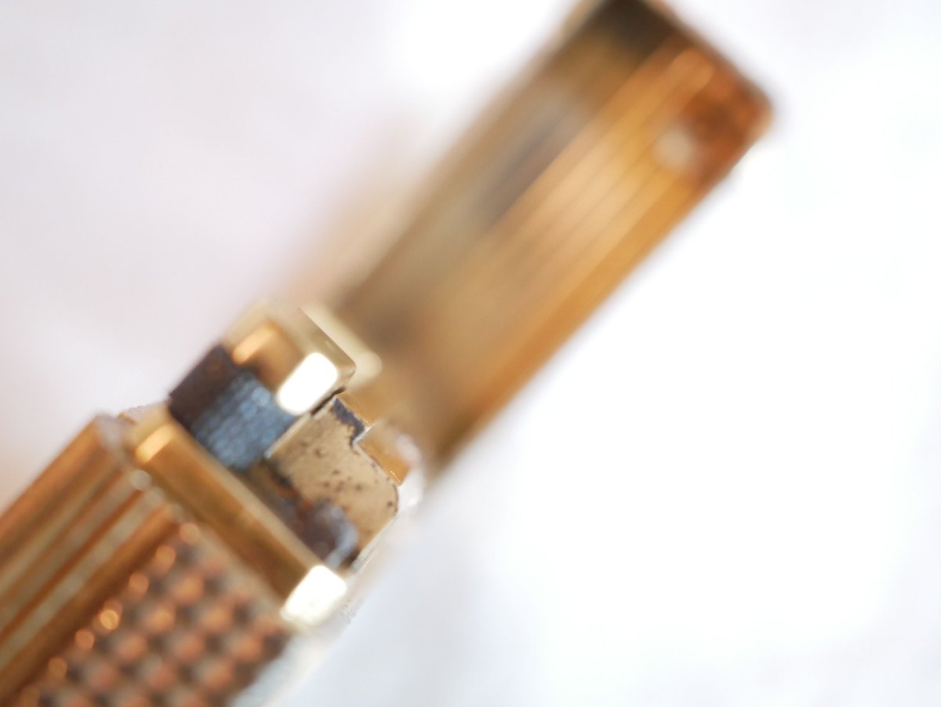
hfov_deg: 32.2
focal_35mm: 60
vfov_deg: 24.4
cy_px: 354
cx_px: 470
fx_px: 1632
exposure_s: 1/500
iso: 1600
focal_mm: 30
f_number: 3.5
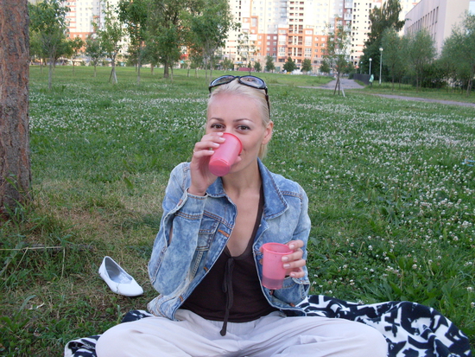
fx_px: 522
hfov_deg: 49.0
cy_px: 178
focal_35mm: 38
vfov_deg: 37.7
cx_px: 238
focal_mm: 6.3
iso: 100
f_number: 2.8
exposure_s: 1/60
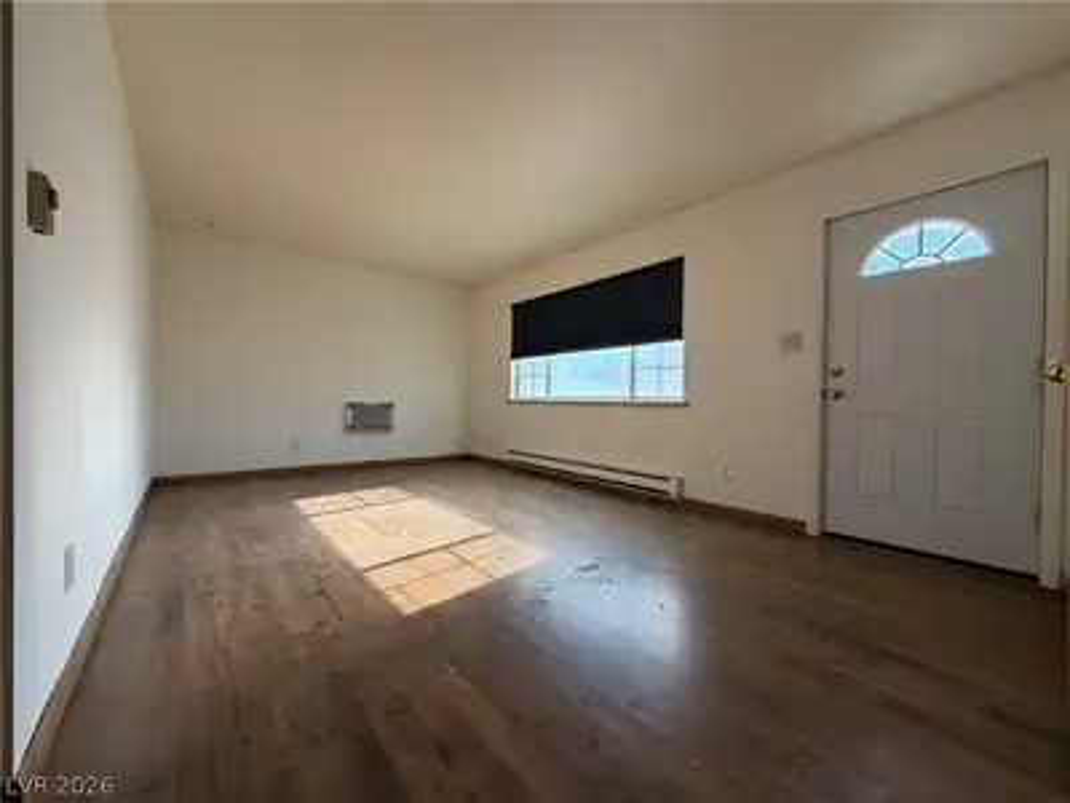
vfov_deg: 85.7
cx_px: 535
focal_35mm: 14
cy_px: 402
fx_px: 433
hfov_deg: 102.1
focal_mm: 2.22
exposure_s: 1/168
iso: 64
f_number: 2.2
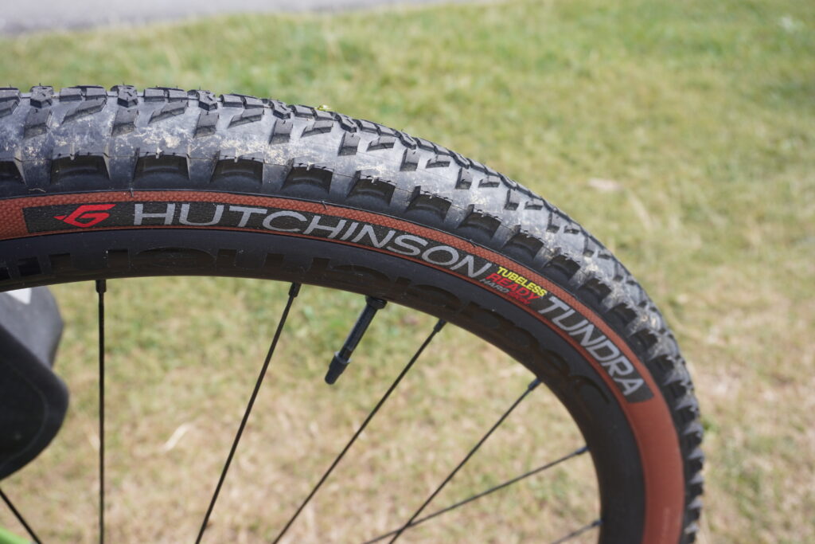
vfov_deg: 38.4
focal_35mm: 34
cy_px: 272
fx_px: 781
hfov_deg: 55.1
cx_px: 408
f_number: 5.6
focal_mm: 23
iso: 100
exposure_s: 1/125
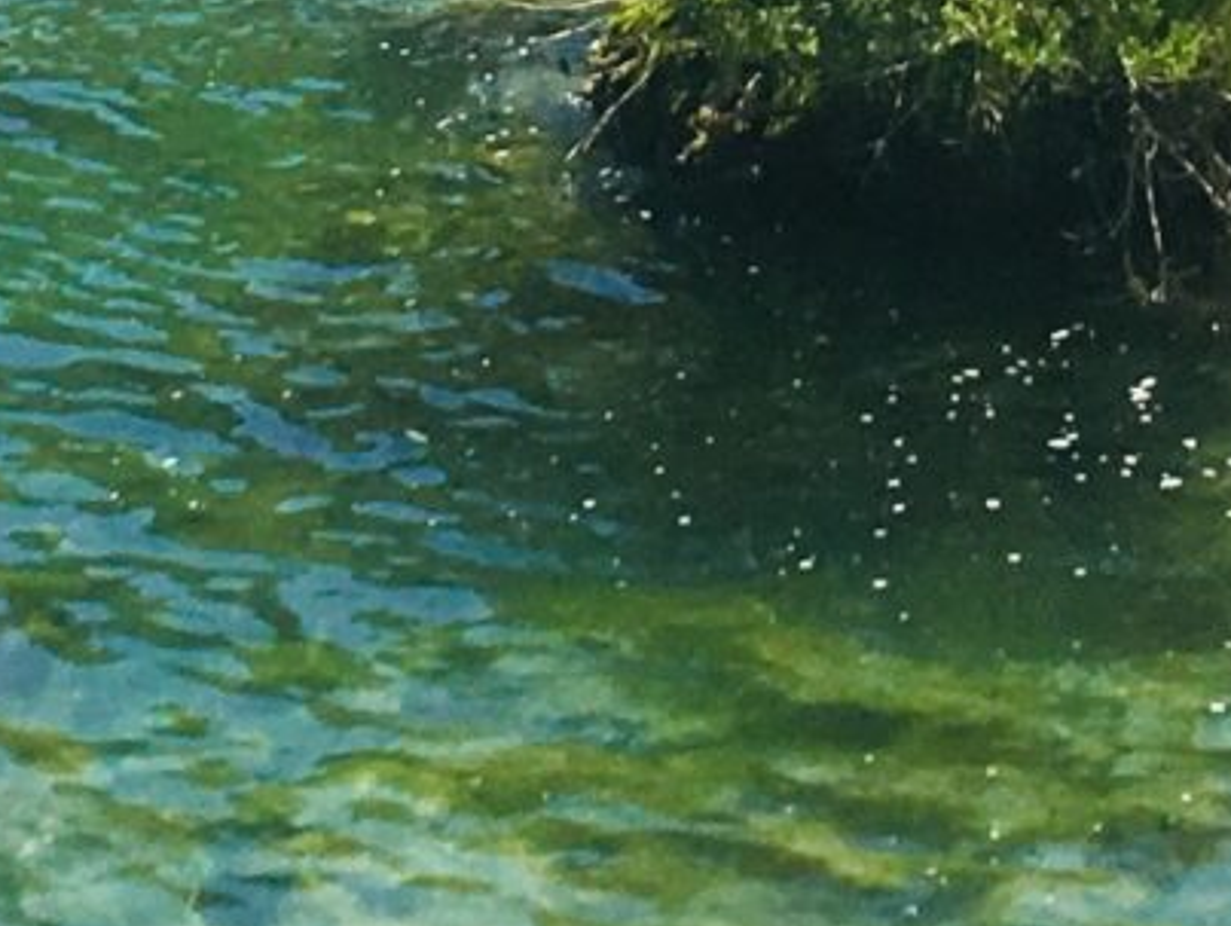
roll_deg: +0.3
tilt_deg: +2.0
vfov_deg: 7.4
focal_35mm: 184
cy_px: -1601
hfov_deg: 10.7
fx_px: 6549
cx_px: 596
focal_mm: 4.15
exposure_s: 1/2079
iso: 25
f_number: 2.2
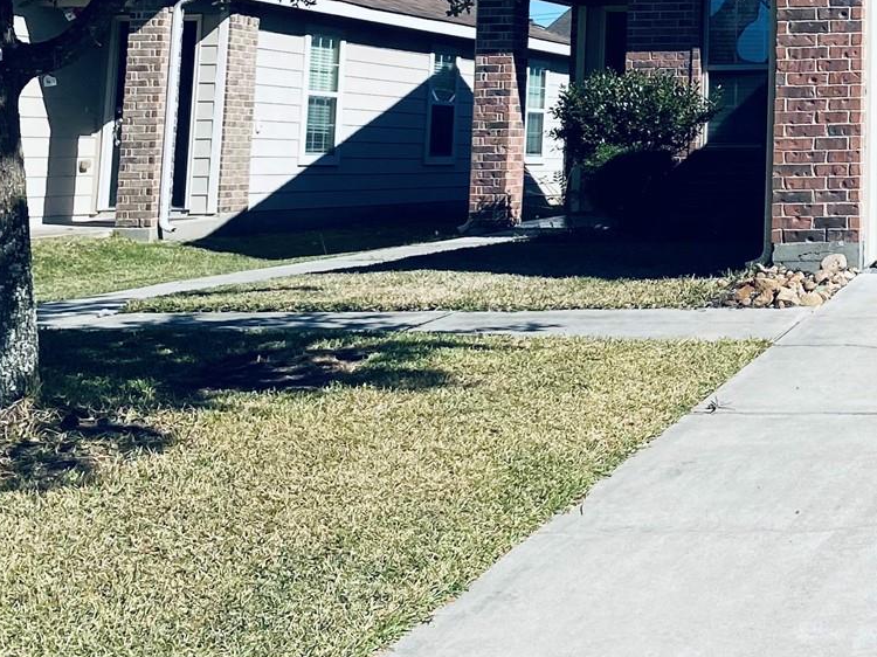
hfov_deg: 24.9
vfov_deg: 19.6
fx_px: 1798
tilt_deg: +9.2
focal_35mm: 71
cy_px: -101
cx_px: 1035
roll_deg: -0.3
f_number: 1.8
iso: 32
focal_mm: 4.25
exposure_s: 1/4808
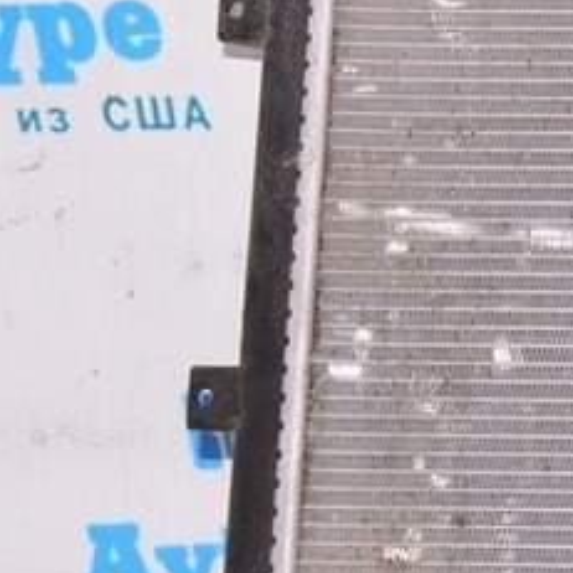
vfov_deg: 15.4
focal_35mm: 113
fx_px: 2116
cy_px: 321
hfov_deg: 13.5
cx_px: 1106
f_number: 8
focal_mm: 20
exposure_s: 1/100
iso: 1600
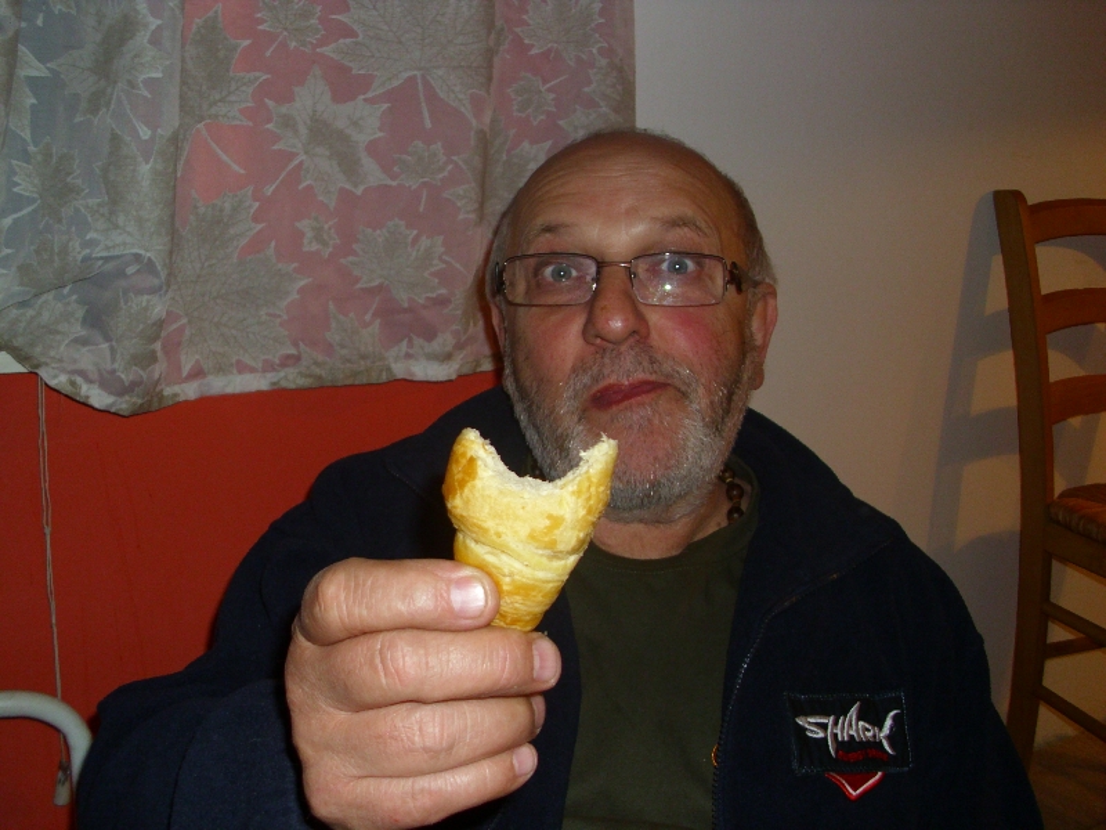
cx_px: 553
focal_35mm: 35
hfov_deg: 52.6
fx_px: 1118
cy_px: 415
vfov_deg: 40.7
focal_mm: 6.2
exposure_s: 1/60
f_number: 3
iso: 200
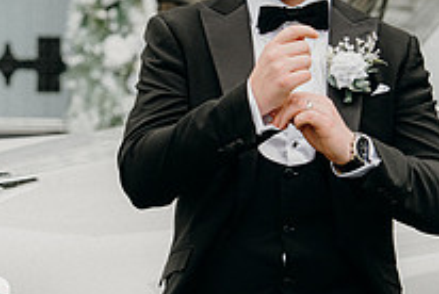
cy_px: 167
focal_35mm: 197
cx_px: 251
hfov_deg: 10.4
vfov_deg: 7.0
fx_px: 2406
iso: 125
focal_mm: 70
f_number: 3.5
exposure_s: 1/200
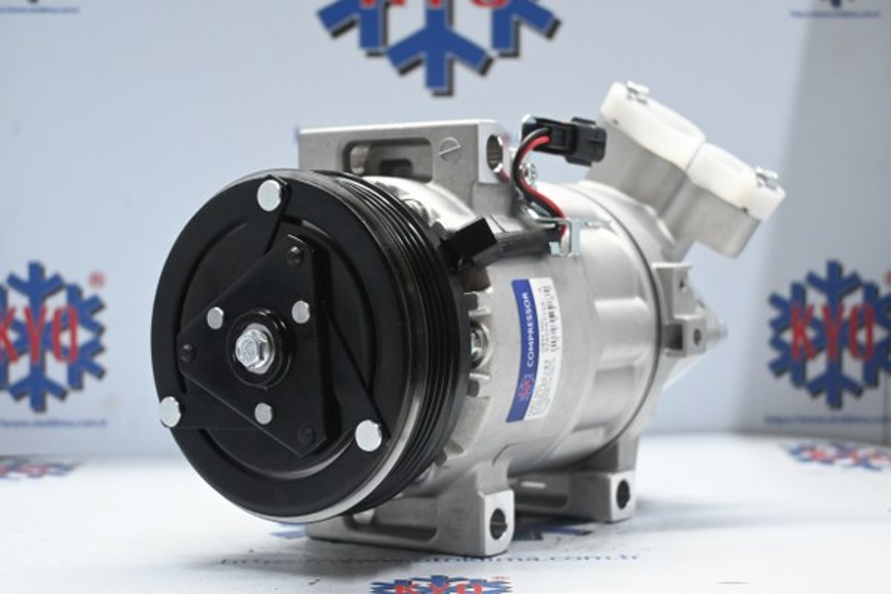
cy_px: 297
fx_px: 1633
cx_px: 446
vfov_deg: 20.6
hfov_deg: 30.5
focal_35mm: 66
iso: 2800
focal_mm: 44
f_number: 6
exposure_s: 1/80
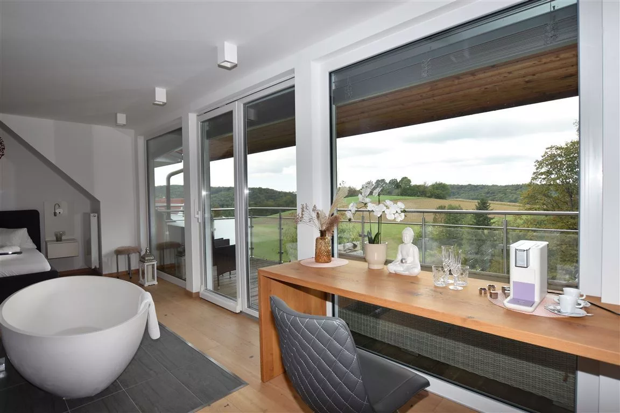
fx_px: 310
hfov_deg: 90.0
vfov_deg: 67.4
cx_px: 310
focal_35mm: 18
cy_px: 206
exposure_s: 1/125
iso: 160
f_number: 5.6
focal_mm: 12
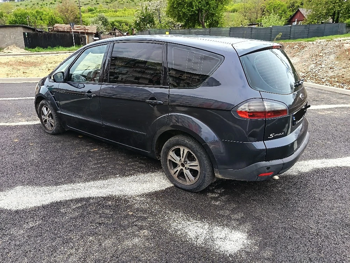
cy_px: 132
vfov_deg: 56.8
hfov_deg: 71.6
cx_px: 175
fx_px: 243
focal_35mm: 24
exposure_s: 1/196
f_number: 1.75
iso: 100
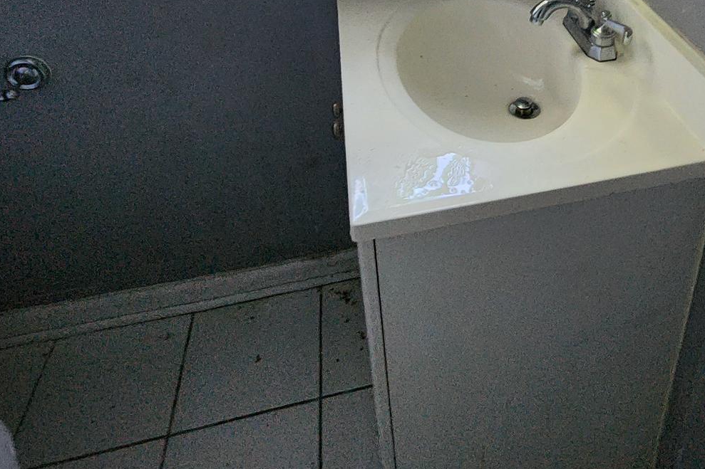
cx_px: 476
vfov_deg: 38.7
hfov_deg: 63.6
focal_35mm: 28
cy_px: -41
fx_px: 548
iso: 640
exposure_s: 1/24
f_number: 2.2
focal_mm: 2.2
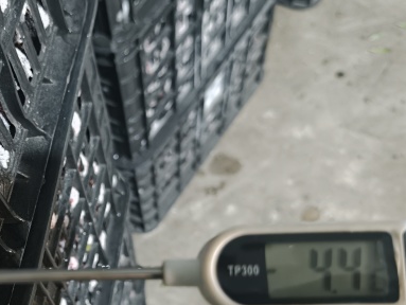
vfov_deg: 29.9
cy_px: 225
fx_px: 564
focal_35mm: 48
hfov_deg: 37.7
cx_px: 61
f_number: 1.6
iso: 1600
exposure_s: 1/14.9
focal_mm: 6.06
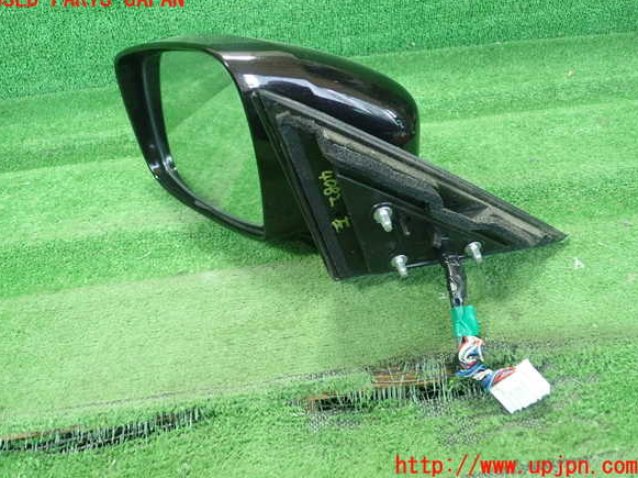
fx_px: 571
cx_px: 314
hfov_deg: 58.4
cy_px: 233
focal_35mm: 31
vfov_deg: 45.4
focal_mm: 5.5
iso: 640
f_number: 2.3
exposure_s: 1/125
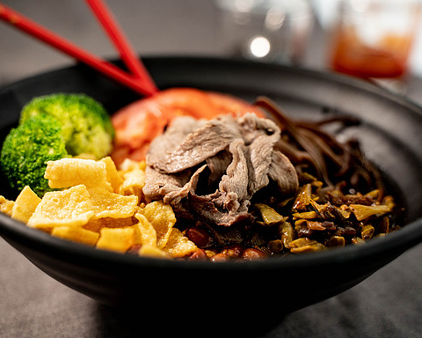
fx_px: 637
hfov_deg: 36.6
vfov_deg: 29.7
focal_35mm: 51
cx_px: 183
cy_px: 169
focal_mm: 45
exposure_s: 1/160
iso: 1600
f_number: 3.5
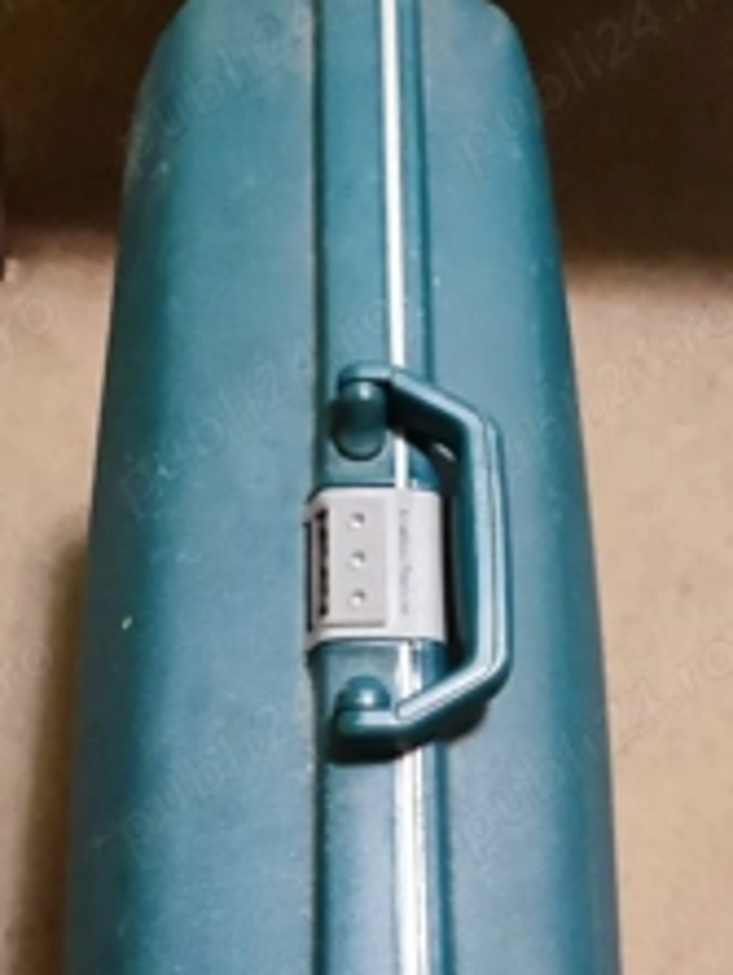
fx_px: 1268
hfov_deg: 32.2
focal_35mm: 45
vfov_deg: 40.1
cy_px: 795
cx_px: 342
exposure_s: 1/17
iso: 2828
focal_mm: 6.04
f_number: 1.9
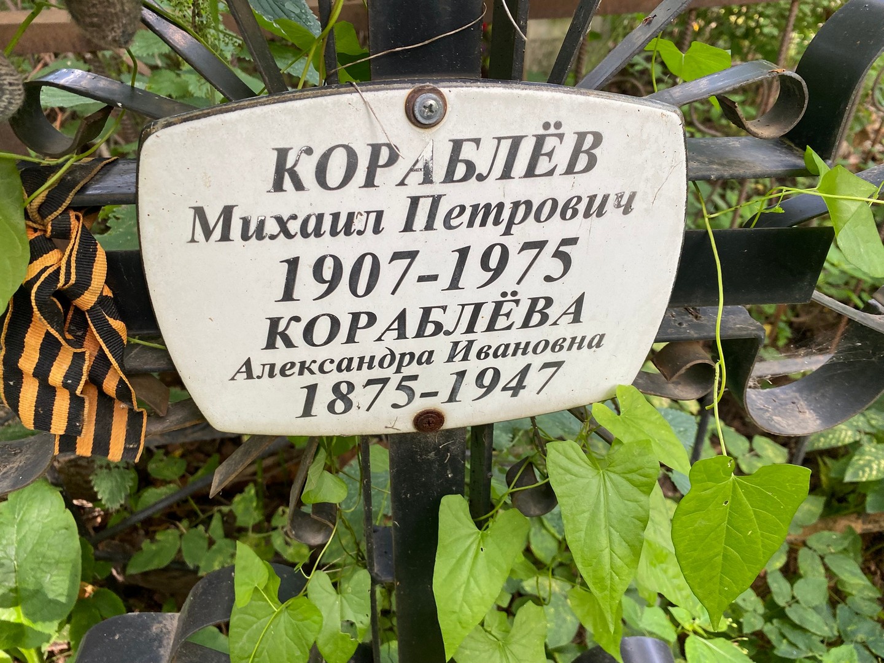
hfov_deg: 67.3
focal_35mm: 26
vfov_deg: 53.1
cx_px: 442
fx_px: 664
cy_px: 332
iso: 80
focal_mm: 4.25
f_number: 1.8
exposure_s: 1/122
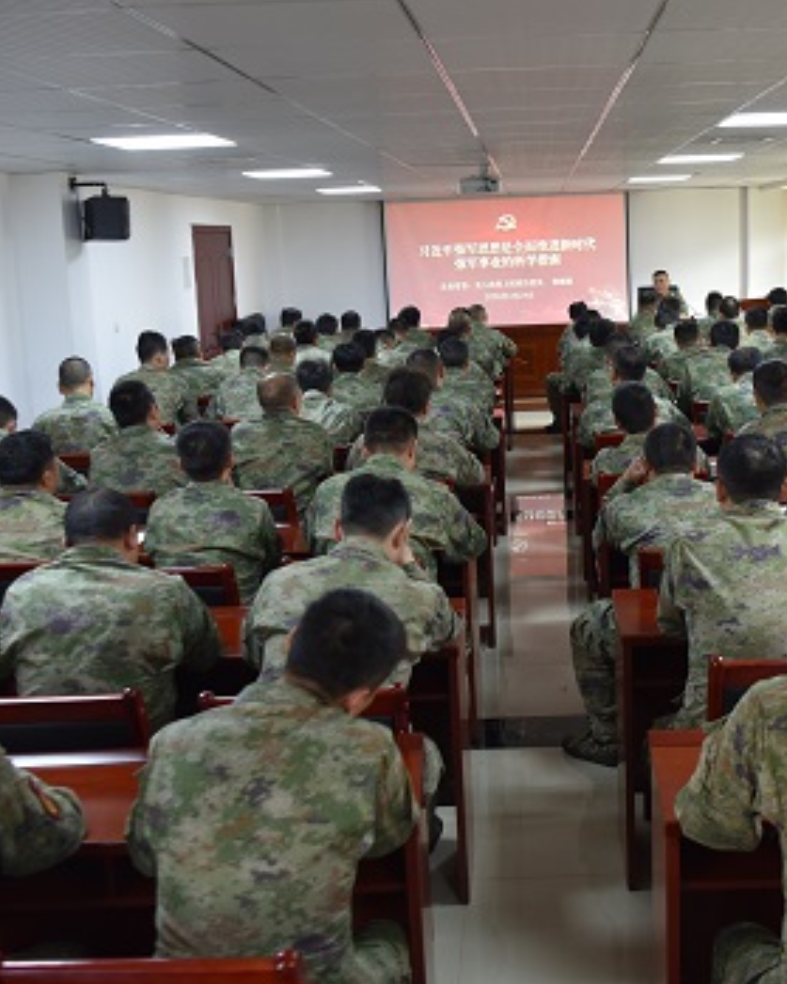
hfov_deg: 35.2
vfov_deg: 43.7
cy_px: 423
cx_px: 544
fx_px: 1223
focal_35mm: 42
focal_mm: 26
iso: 800
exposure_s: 1/60
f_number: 2.8
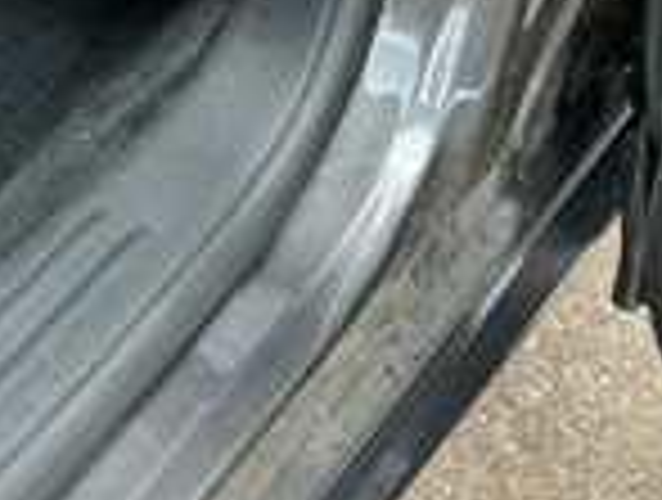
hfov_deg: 24.6
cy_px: 423
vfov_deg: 19.2
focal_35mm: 76
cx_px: 18
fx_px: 1457
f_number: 1.8
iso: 320
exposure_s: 1/60
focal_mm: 3
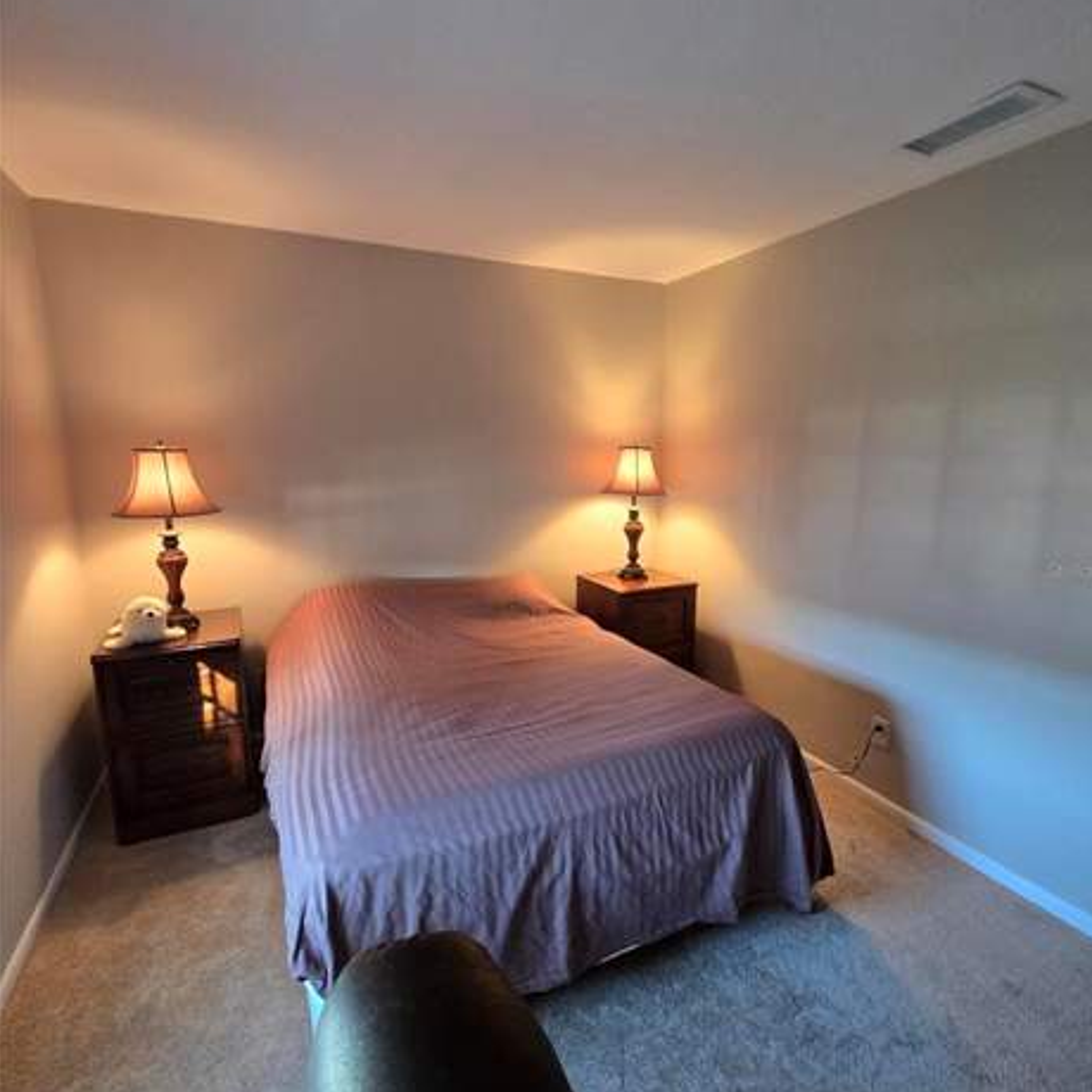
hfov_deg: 87.4
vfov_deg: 87.4
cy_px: 570
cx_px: 567
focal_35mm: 16
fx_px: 571
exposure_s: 1/60
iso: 500
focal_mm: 2.2
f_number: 2.2
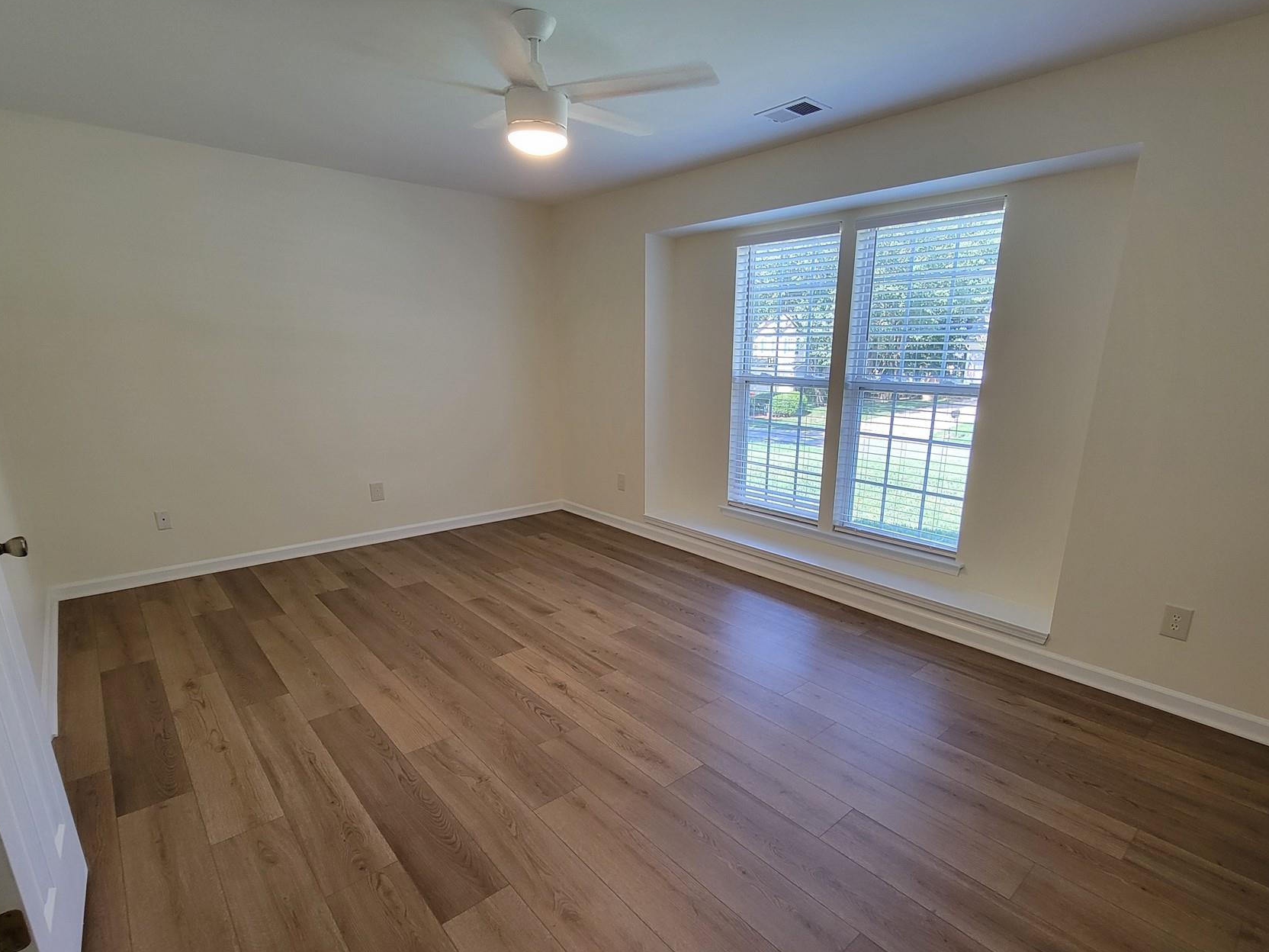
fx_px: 587
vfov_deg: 77.9
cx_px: 663
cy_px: 526
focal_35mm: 16
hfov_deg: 94.4
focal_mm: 2.2
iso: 125
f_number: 2.2
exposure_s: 1/60
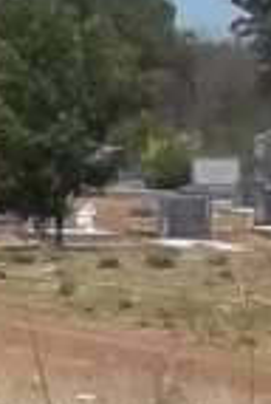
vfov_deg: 4.6
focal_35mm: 435
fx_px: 4888
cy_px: 1150
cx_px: -1327
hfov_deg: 2.9
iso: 80
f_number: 7
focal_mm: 8.8
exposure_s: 1/400
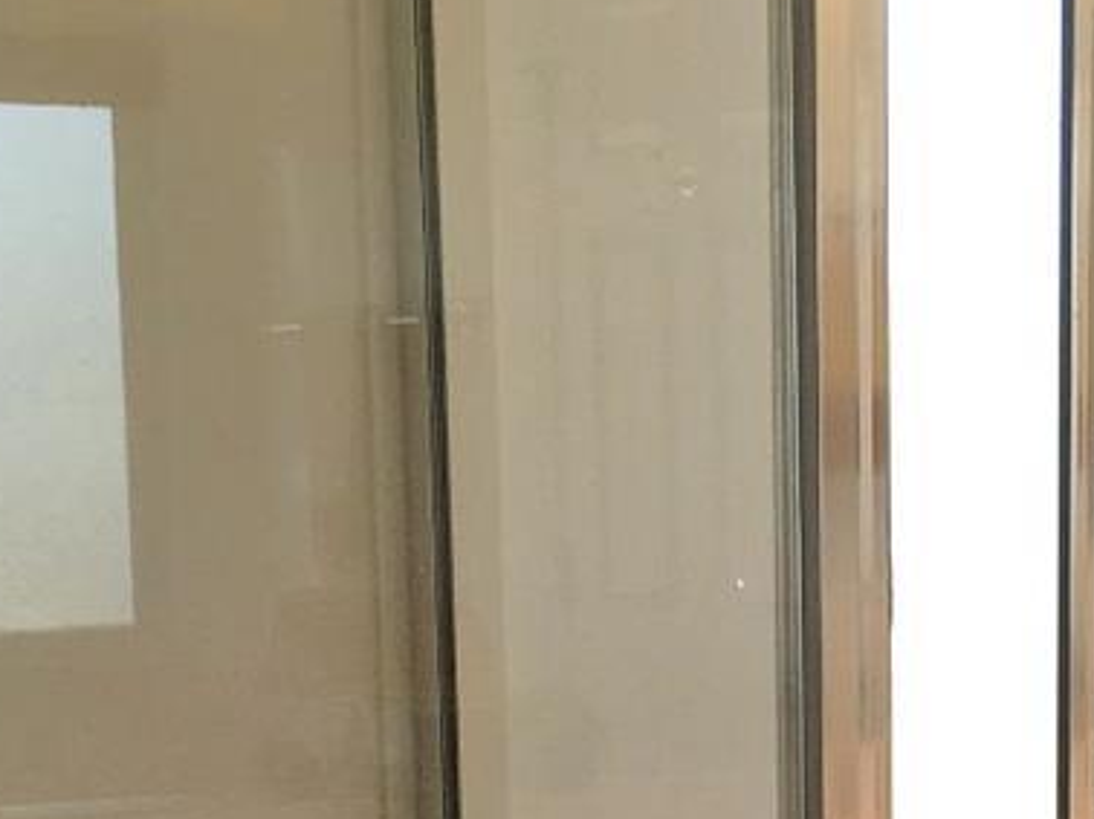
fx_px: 3632
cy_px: 1024
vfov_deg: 12.5
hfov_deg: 16.9
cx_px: 970
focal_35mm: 115
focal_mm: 4.15
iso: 32
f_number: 2.2
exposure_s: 1/120
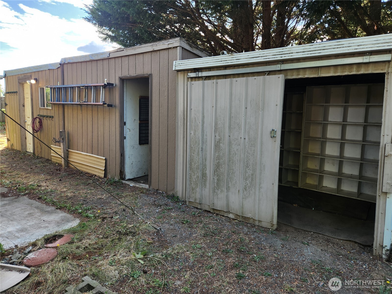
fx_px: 260
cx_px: 196
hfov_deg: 73.9
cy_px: 147
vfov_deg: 58.9
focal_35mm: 23
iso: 40
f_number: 1.8
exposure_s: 1/180
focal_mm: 5.4
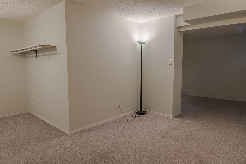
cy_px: 82
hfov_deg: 73.7
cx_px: 123
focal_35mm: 24
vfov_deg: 53.2
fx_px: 164
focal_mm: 24
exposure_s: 1/200
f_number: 8
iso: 400
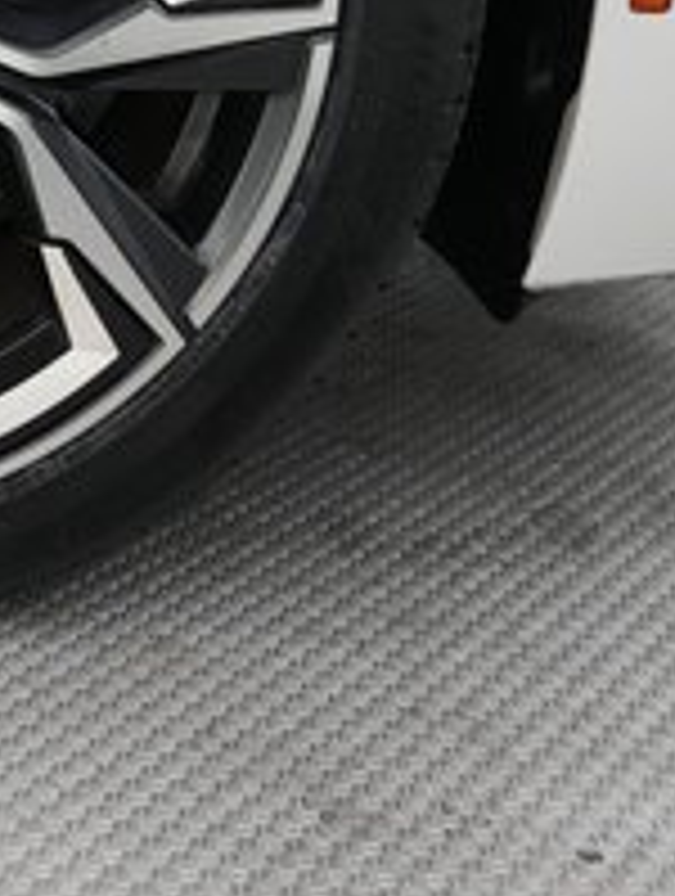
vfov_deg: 24.9
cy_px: -27
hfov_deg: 18.4
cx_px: -234
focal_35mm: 74
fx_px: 1918
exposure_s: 1/160
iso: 4000
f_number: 2.8
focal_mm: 24
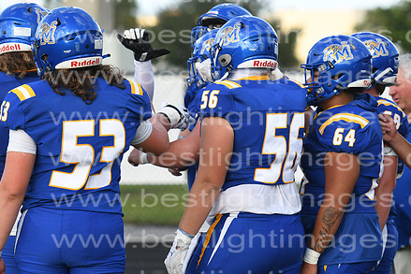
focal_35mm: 268
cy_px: 139
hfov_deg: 7.7
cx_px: 263
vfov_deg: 5.1
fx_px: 3057
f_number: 4
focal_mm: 135
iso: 200
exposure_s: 1/1000
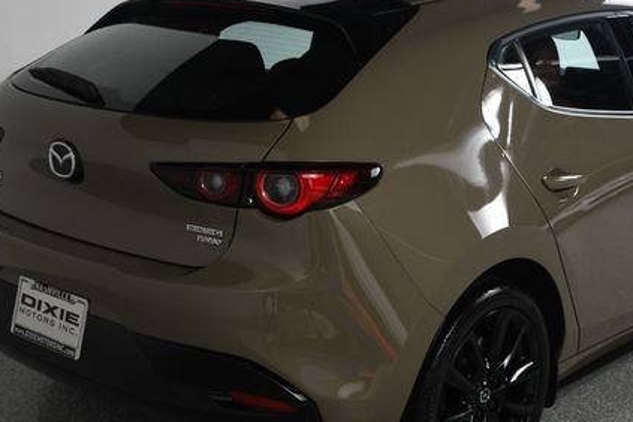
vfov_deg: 23.0
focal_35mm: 59
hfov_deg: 33.7
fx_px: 1037
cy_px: 224
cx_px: 400
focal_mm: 26
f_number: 10
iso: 100
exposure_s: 1/160
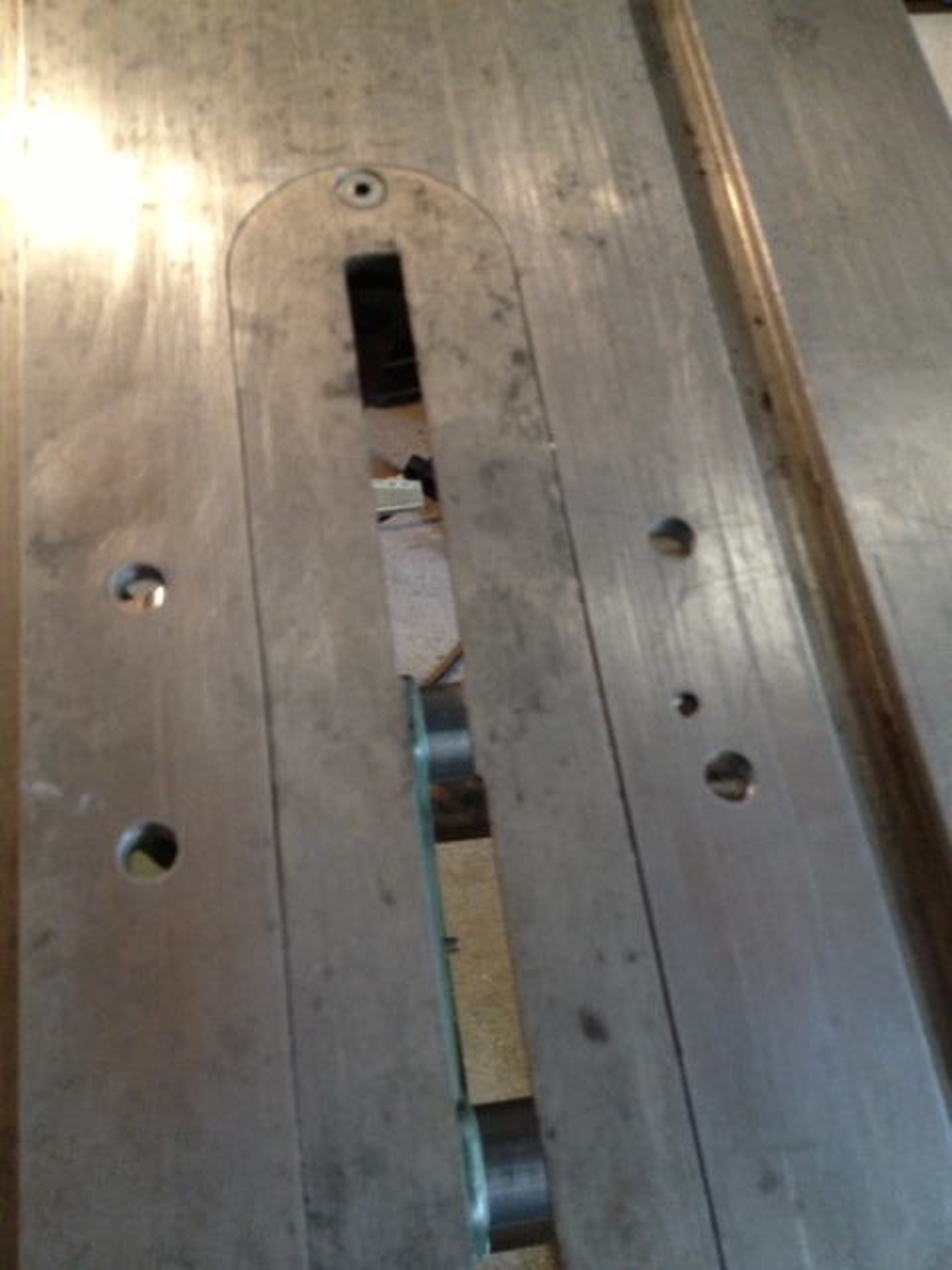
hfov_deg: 40.7
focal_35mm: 35
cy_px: 635
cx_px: 476
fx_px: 1283
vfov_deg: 52.6
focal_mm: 4.28
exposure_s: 1/20
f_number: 2.4
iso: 250
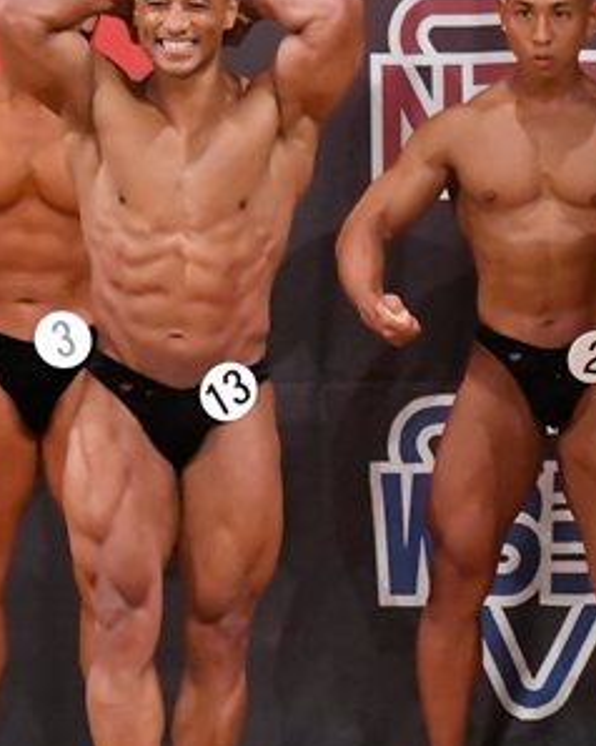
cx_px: 803
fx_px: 13729
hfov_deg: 2.5
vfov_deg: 3.1
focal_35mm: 622
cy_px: 466
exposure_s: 1/400
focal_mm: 170
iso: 11400
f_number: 5.6
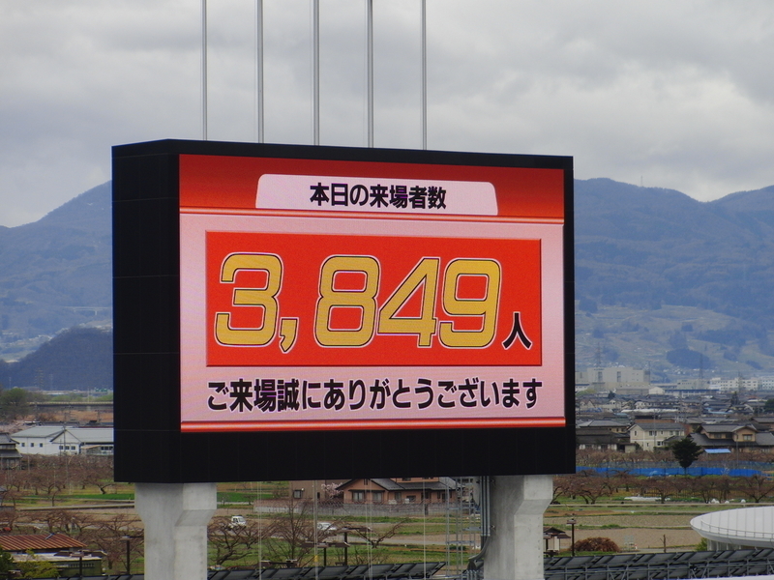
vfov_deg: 8.5
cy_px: 290
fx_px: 3913
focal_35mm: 175
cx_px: 387
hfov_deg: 11.3
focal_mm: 30.1
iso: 100
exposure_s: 1/400
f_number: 4.8
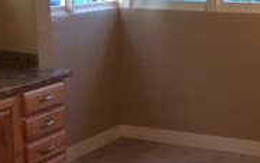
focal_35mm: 80
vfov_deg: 16.1
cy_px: 147
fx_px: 567
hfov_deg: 25.8
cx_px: 144
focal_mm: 4.15
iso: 160
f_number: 2.2
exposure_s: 1/30
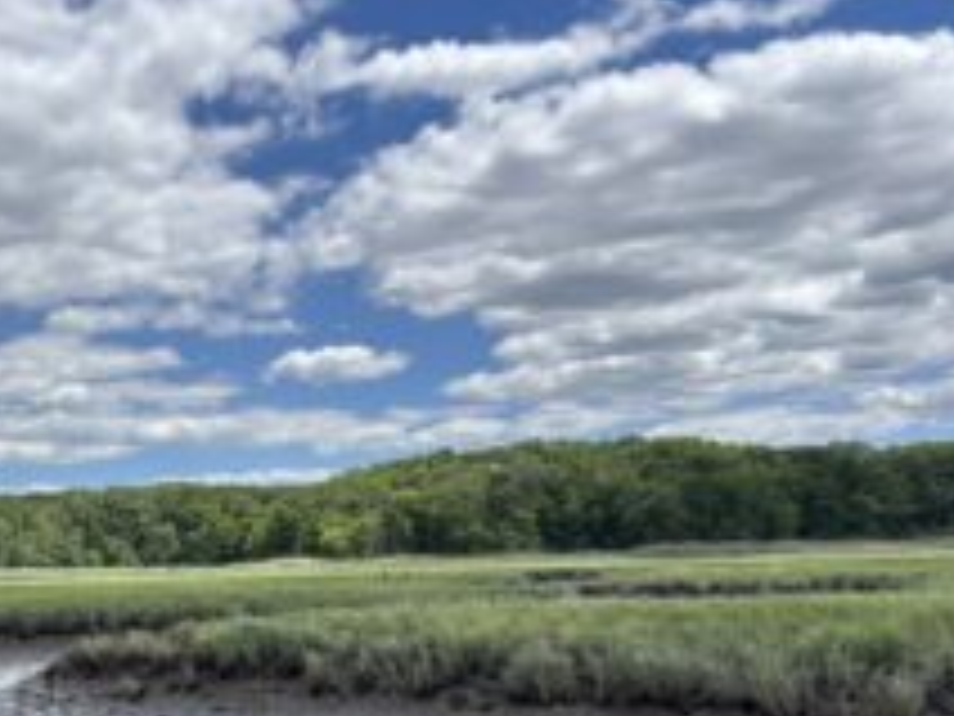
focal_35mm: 49
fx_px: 1350
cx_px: 216
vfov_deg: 28.9
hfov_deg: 37.7
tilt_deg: -1.4
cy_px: 599
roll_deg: +1.6
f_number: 1.6
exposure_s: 1/2242
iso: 50
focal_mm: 5.96
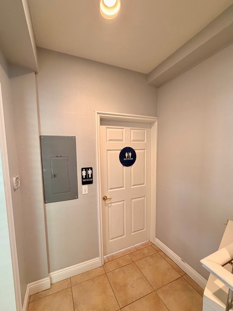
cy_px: 163
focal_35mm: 15
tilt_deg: -3.8
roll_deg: +1.2
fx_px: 135
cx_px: 111
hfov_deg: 81.7
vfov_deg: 98.1
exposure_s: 1/60
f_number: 2.2
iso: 320
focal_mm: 2.22
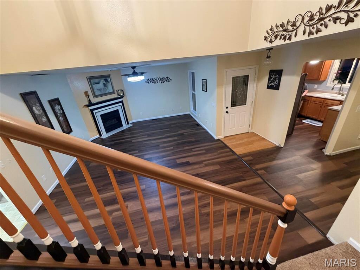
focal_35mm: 14
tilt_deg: -24.5
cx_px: 180
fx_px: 146
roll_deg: +6.7
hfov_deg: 102.1
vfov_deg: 85.7
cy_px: 135
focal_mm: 2.22
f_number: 2.2
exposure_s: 1/60
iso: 640
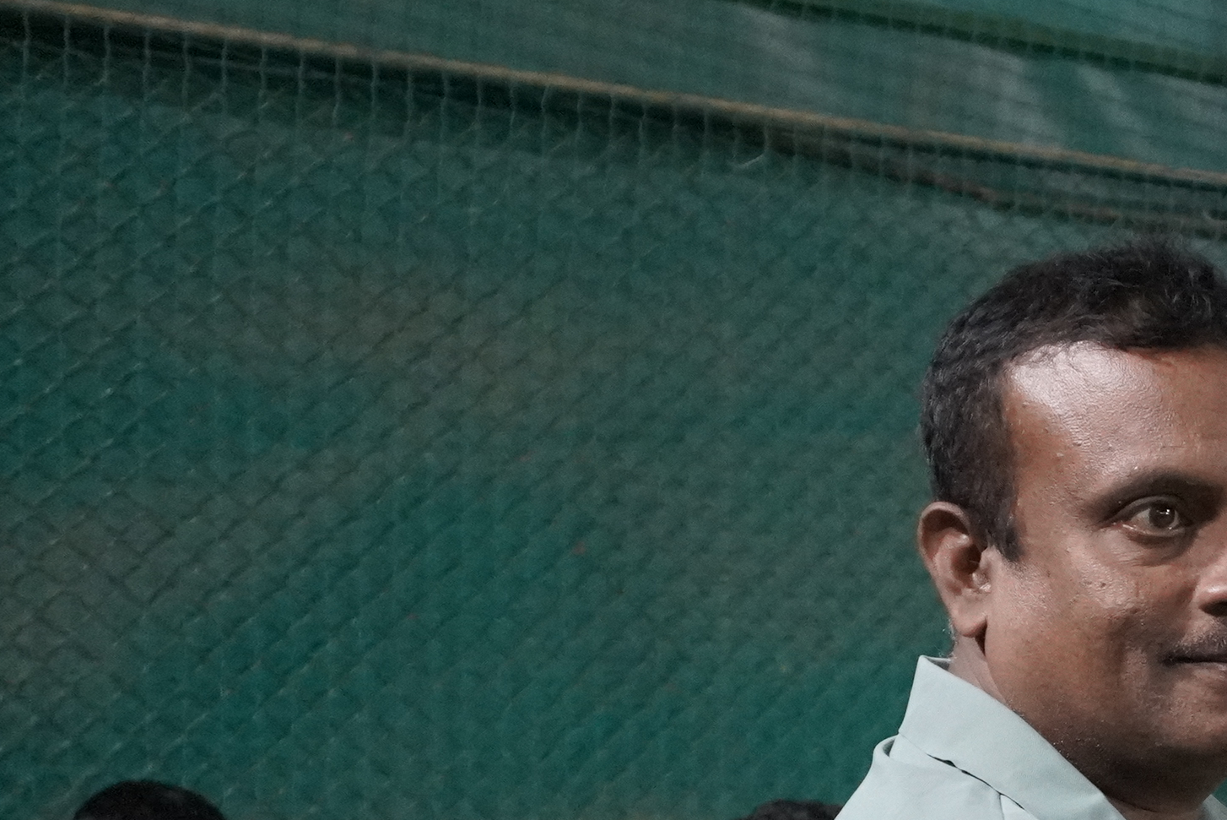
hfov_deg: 24.0
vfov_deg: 19.0
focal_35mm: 70
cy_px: 803
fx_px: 2387
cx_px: 1738
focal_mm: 16
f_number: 4
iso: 5000
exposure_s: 1/200
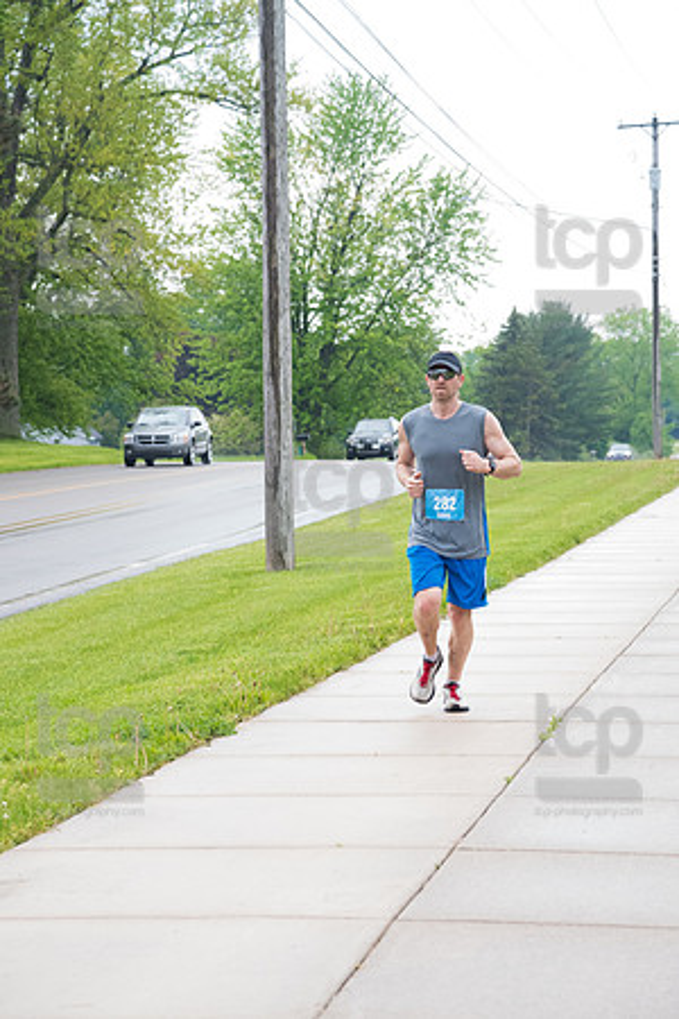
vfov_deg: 17.1
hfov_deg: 11.4
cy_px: 510
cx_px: 340
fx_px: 3395
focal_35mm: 120
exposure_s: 1/500
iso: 4000
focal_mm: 120
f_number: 6.3
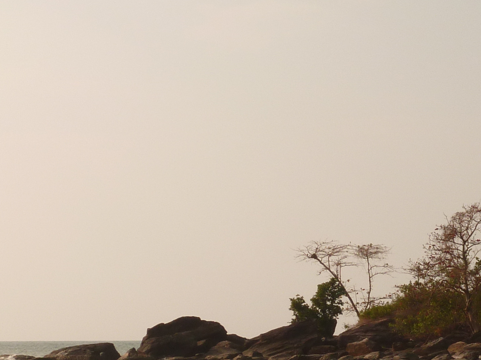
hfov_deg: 15.9
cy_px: 352
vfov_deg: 12.0
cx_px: 454
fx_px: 1695
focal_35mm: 122
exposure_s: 1/500
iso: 100
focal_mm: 7.9
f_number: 5.6
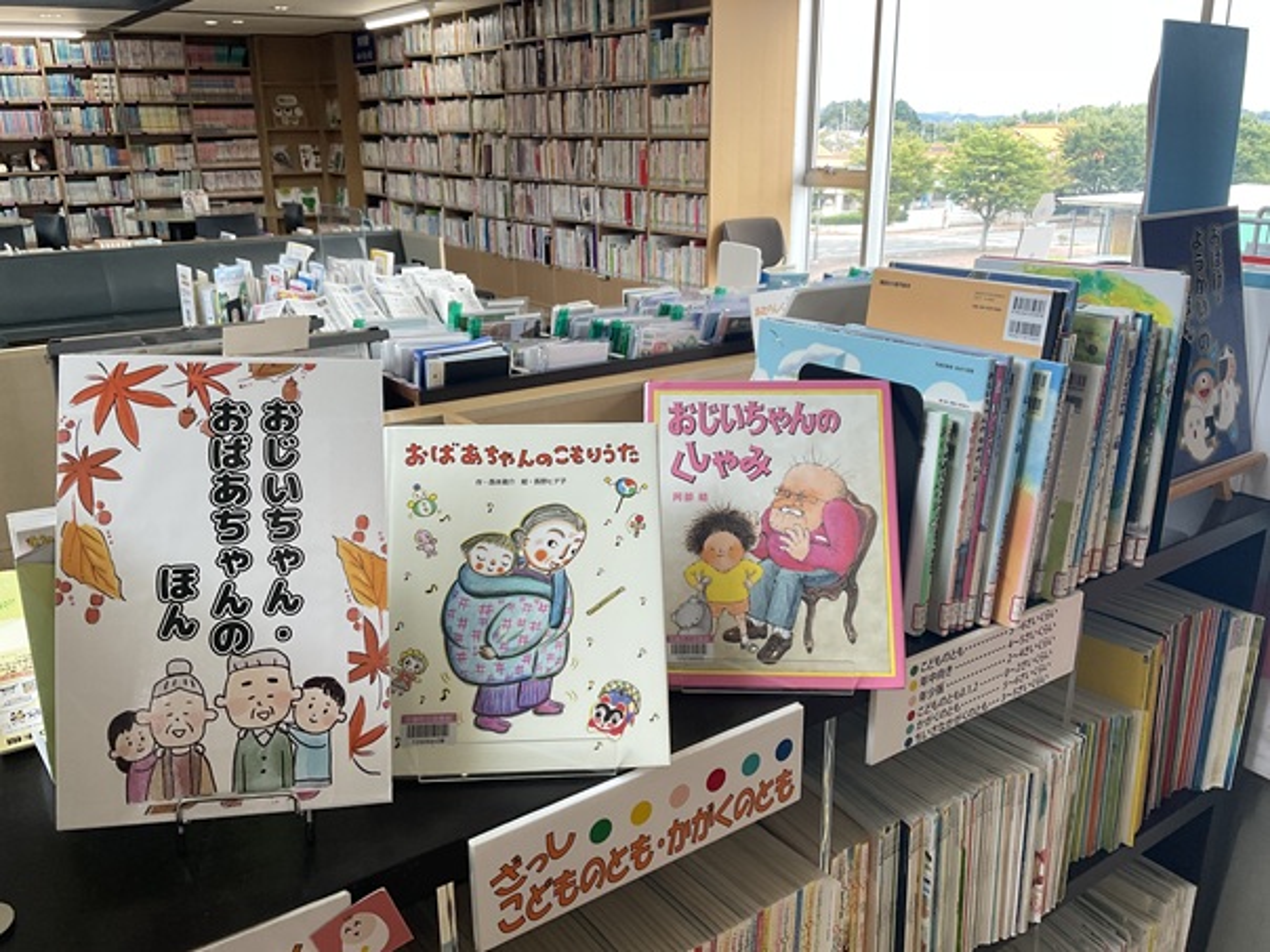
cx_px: 635
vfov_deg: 48.2
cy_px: 476
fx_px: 1064
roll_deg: +0.7
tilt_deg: -19.5
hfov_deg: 61.7
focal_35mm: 29
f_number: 1.8
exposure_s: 1/120
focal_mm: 3
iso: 50
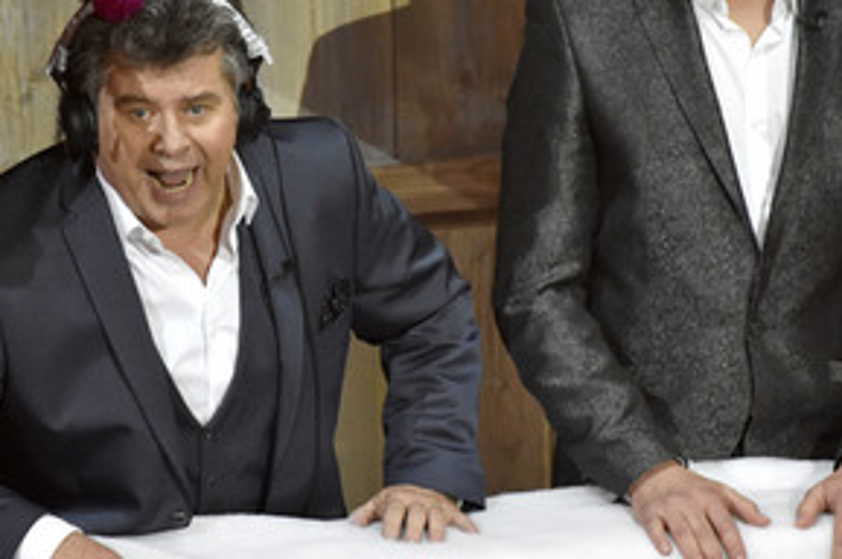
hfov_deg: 2.9
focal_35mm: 703
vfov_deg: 2.0
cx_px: 395
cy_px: 274
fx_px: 16424
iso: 4000
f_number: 4.5
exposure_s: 1/320
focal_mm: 300
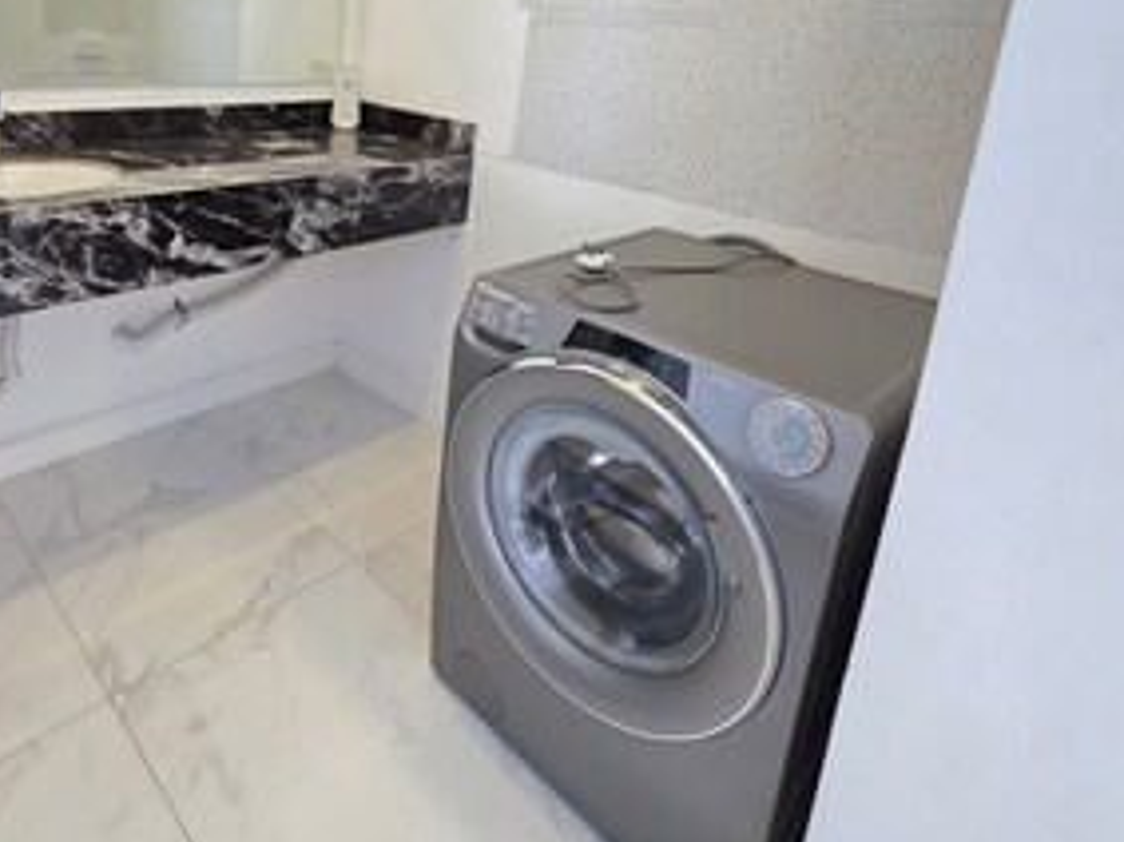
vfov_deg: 59.7
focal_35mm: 21
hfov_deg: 75.9
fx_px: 682
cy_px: 201
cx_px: 351
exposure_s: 1/50
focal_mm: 2.2
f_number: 1.9
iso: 200
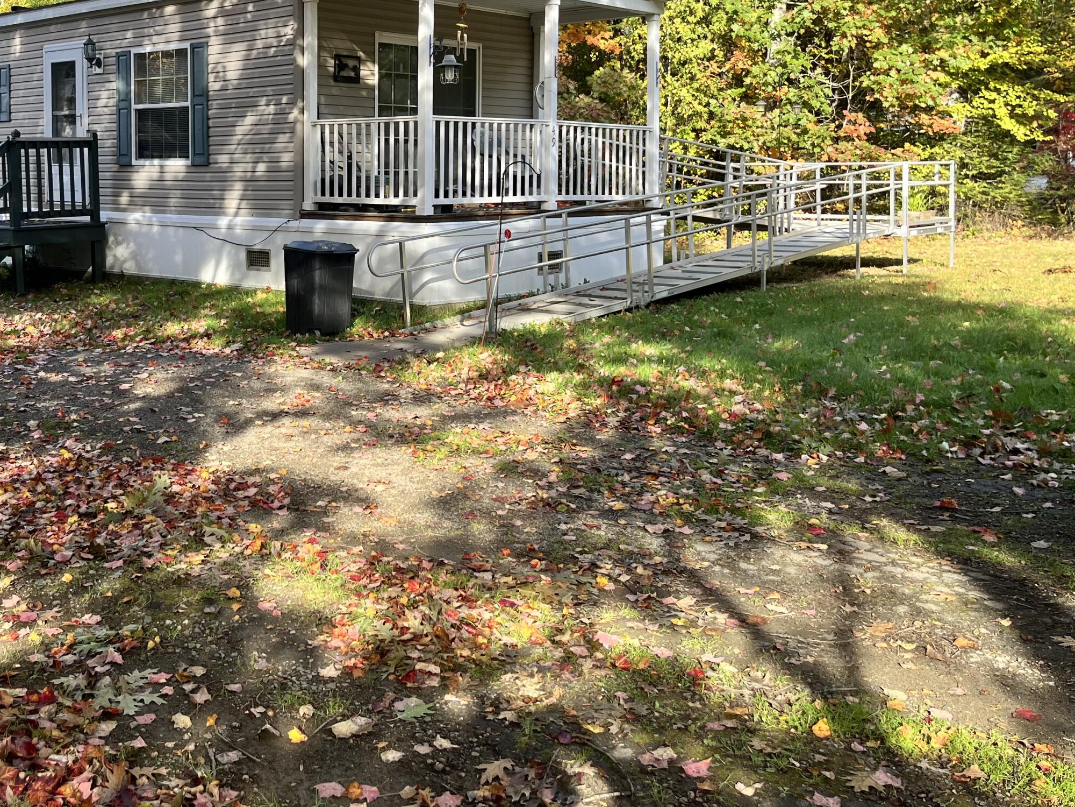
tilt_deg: -3.7
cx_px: 365
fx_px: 1211
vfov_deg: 36.3
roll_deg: -0.1
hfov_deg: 47.2
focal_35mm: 39
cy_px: 242
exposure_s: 1/497
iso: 50
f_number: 1.6
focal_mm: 5.1
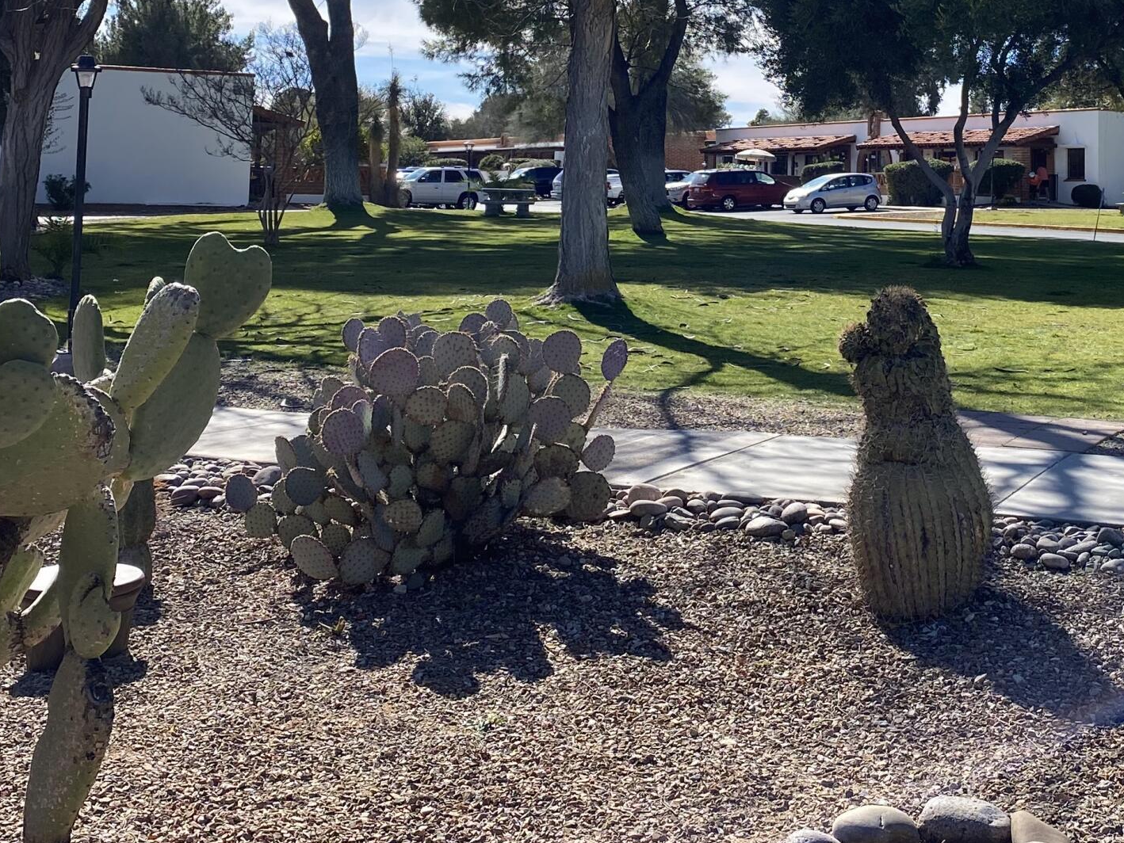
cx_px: 814
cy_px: 64
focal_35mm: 55
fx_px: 1786
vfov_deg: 25.6
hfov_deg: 34.3
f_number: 1.8
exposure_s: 1/2105
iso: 32
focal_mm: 4.25
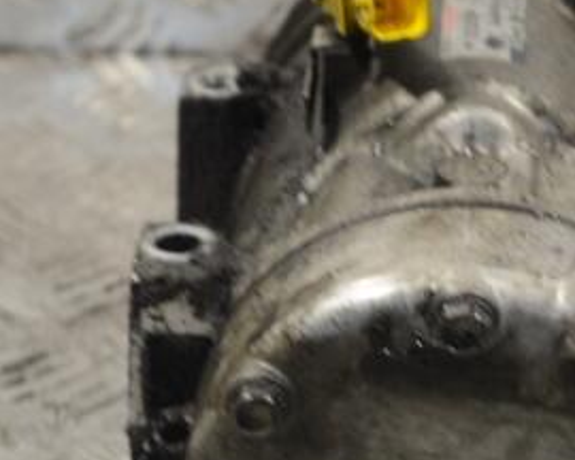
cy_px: 364
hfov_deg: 11.2
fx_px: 2928
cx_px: 466
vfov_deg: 9.0
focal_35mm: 172
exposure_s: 1/30
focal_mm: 55
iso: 320
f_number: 5.6
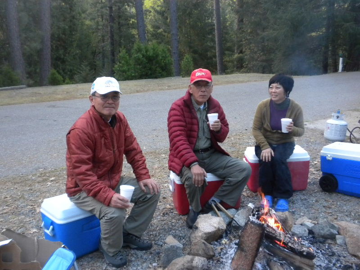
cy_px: 135
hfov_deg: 50.1
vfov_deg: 38.7
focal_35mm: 37
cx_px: 180
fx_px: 385
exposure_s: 1/69.1
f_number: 3.5
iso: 400
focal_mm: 6.6
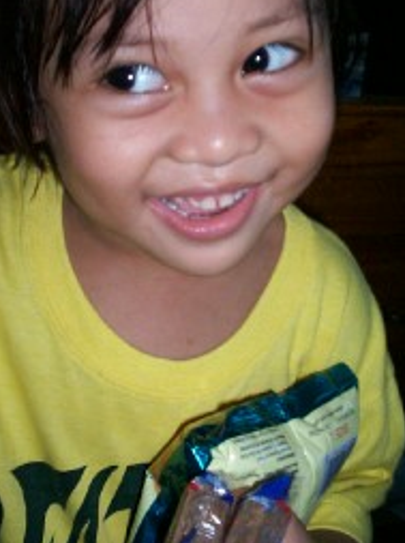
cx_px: 234
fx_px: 891
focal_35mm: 57
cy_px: 232
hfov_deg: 25.6
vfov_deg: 33.8
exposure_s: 1/64
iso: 140
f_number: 4.5
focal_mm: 5.9
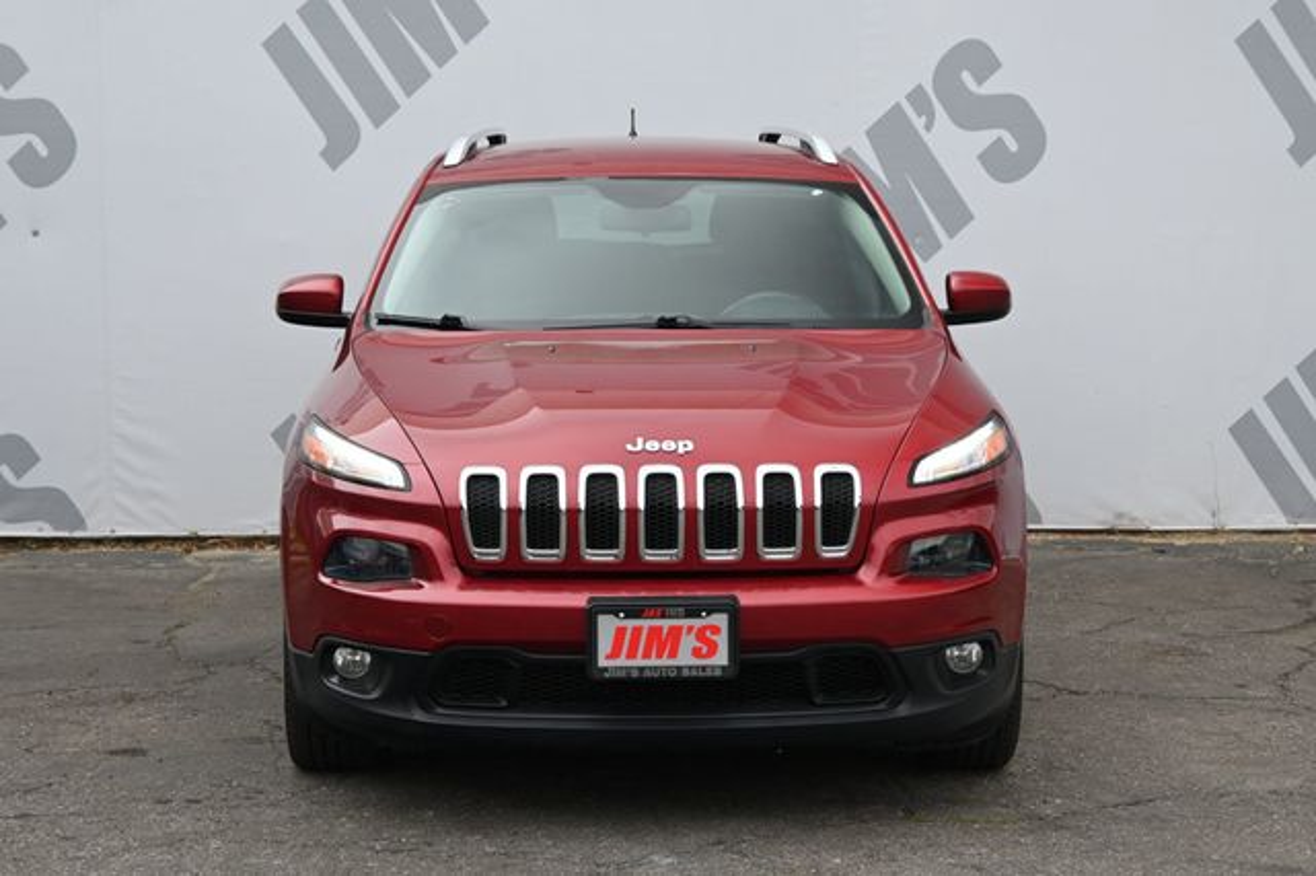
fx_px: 2576
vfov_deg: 19.3
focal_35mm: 70
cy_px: 438
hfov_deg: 28.7
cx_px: 658
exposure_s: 1/250
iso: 280
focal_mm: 47
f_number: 6
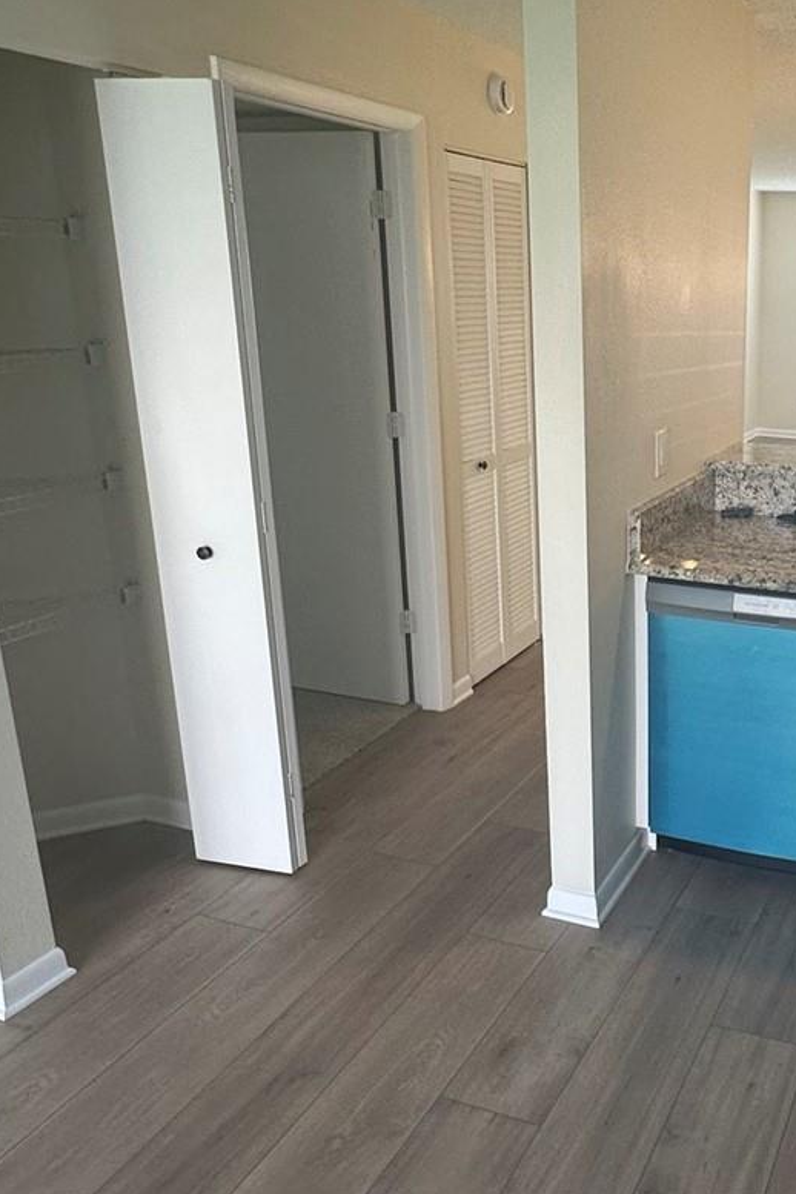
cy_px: 547
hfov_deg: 40.1
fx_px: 995
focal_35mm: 30
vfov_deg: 61.8
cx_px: 730
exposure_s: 1/120
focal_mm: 2.22
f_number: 2.2
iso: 100
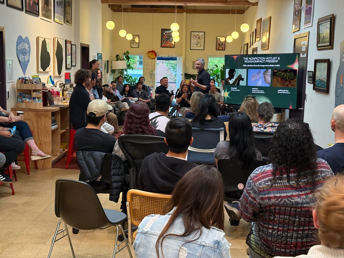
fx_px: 477
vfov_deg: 30.3
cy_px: 129
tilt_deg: -6.7
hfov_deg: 39.7
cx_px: 172
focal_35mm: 48
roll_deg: -2.0
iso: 250
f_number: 1.78
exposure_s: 1/40
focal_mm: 6.76
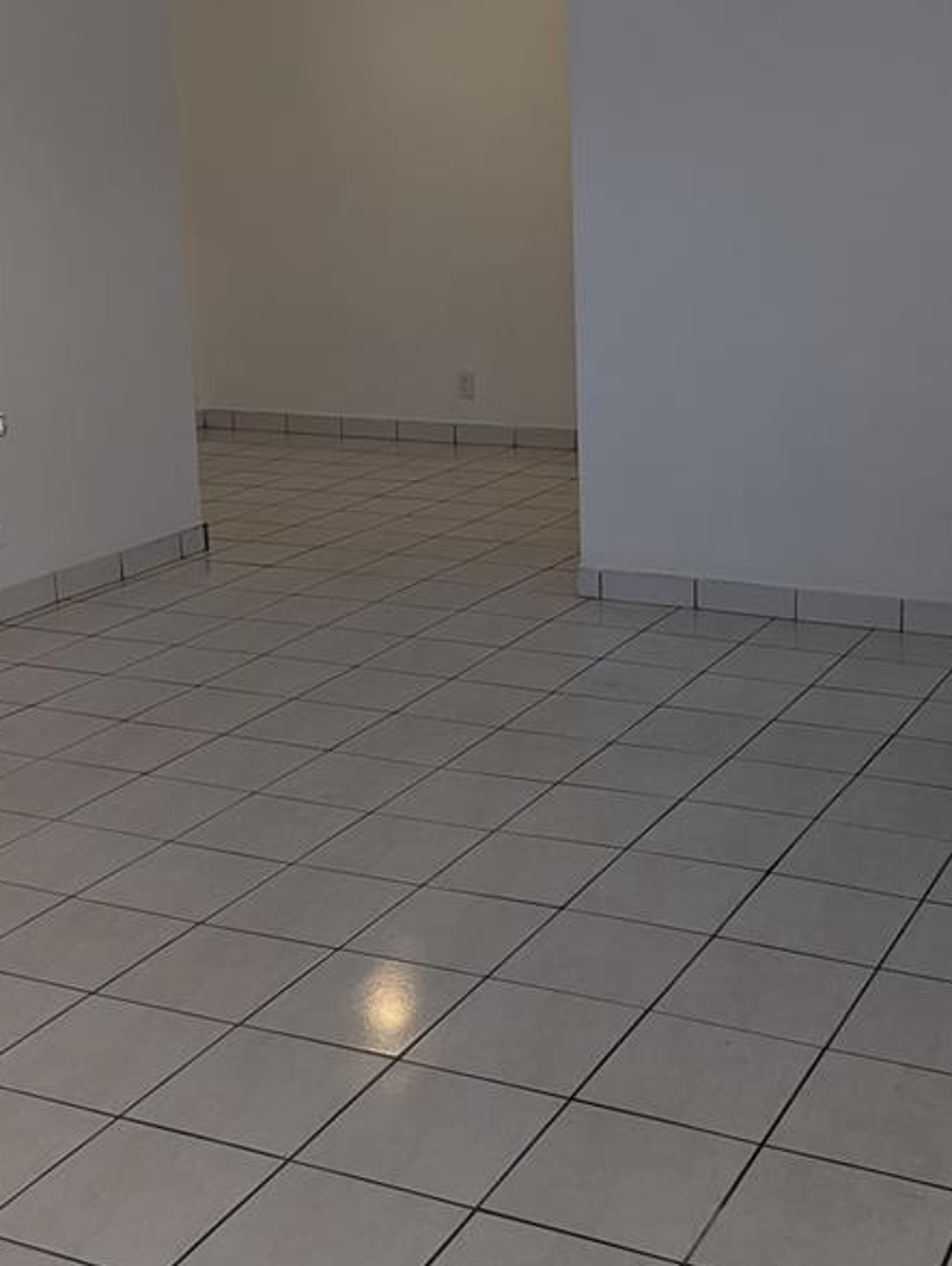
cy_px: 426
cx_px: 578
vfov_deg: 38.5
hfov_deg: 29.6
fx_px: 1794
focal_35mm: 49
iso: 43
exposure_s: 1/60
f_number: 1.85
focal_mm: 6.81
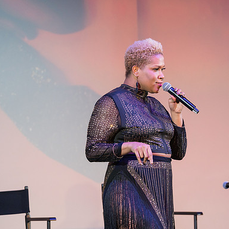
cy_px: 115
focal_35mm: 216
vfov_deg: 8.1
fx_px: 1617
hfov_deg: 8.1
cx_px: 173
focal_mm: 168
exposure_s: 1/250
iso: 2000
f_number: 4
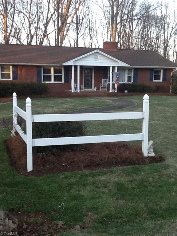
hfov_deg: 32.9
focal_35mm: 44
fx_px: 300
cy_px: 118
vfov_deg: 42.9
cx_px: 88
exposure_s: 1/120
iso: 80
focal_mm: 2.03
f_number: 2.4
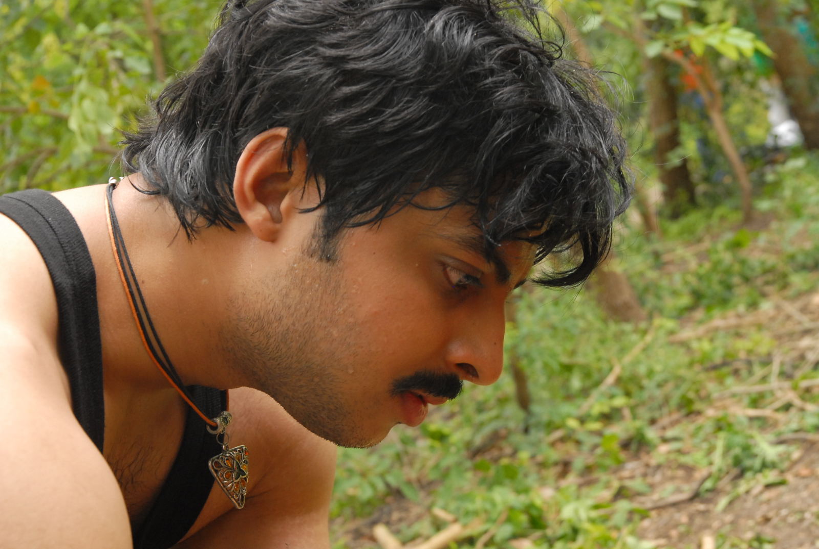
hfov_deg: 33.3
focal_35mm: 60
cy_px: 274
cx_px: 410
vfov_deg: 22.7
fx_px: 1368
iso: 640
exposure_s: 1/125
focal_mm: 40
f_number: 7.1
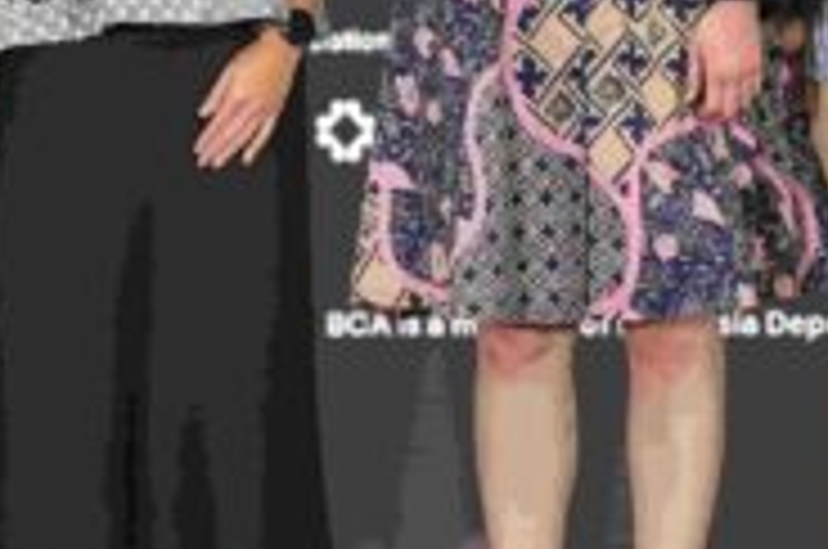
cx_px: 212
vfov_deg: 5.0
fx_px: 6268
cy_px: -207
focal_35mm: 273
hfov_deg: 7.5
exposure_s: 1/250
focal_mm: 72
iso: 3200
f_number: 2.8
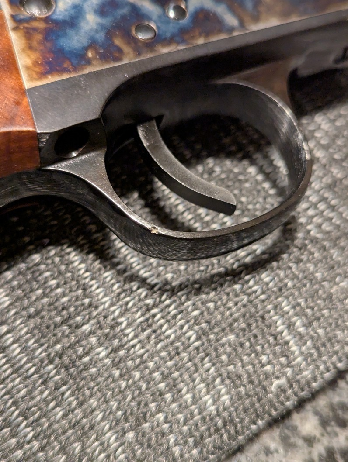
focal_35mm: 49
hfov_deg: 29.7
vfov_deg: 38.9
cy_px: 227
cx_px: 171
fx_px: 655
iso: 925
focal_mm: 6.81
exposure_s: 1/60
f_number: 1.85
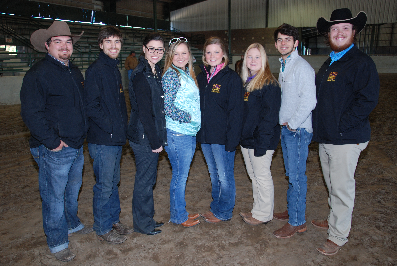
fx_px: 348
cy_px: 133
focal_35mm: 32
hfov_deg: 59.4
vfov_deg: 41.8
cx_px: 198
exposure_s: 1/60
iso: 400
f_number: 5.6
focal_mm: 21
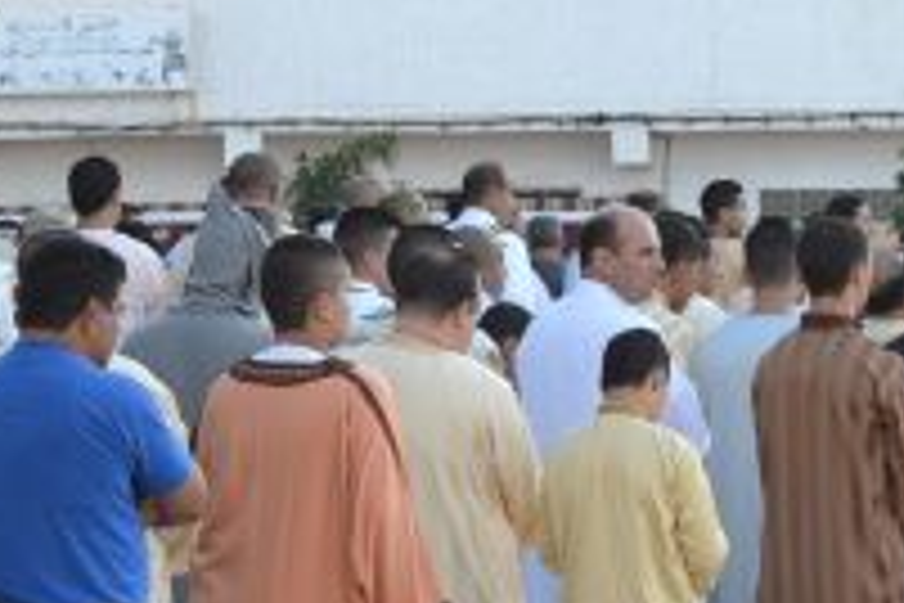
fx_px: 6593
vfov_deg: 5.2
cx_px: 1120
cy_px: 450
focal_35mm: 263
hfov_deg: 7.8
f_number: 5.6
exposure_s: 1/125
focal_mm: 55
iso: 160
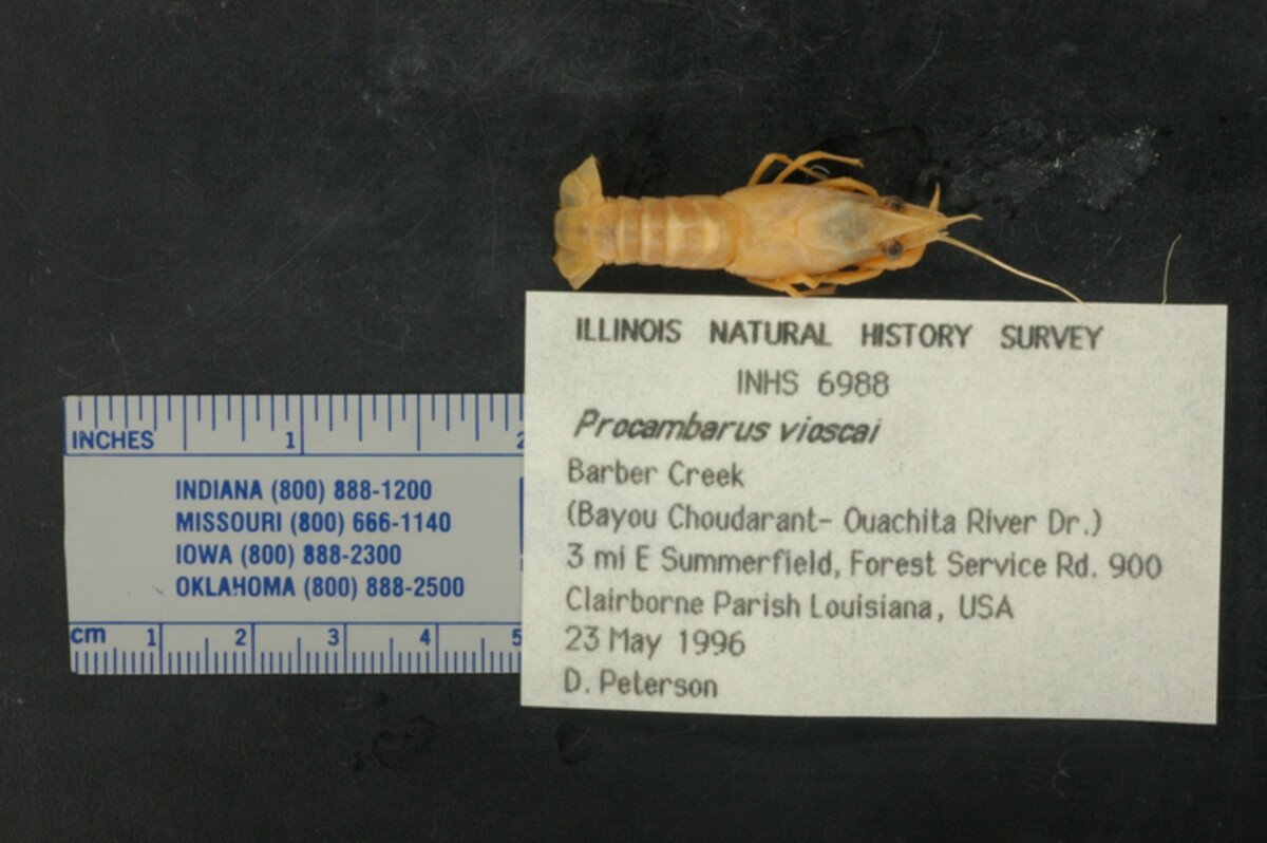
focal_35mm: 90
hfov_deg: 22.6
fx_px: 3165
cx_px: 634
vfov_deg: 15.2
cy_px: 422
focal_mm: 60
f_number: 36
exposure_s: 1/1.6
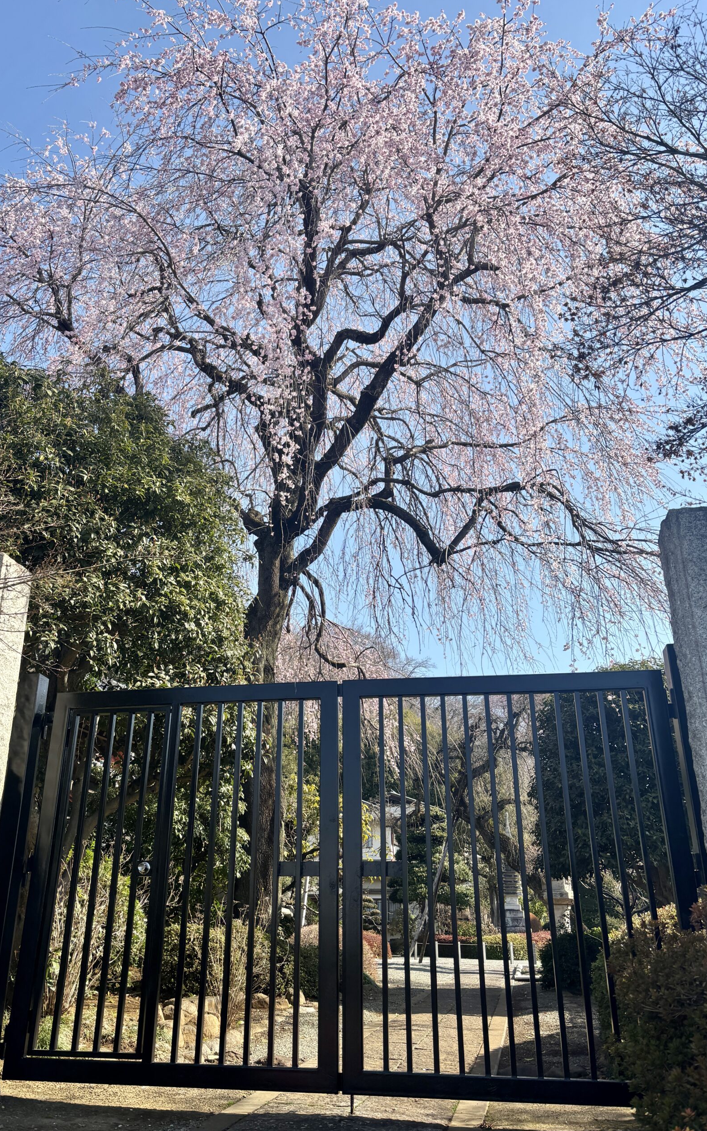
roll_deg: -1.8
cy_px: 558
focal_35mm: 28
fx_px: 863
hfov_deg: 44.5
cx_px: 314
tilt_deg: +25.0
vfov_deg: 66.5
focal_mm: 5.96
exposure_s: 1/1876
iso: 50
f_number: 1.6
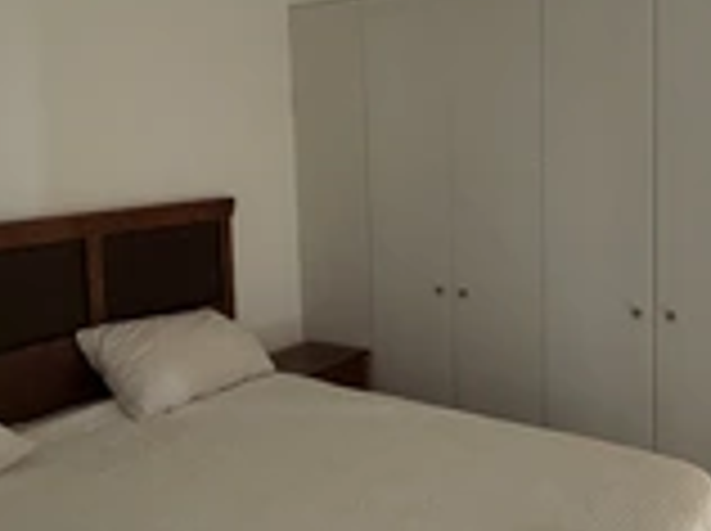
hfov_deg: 47.8
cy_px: 212
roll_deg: +2.4
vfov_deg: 36.6
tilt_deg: -4.1
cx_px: 405
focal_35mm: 39
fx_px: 800
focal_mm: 2.22
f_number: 2.2
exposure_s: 1/60
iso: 400
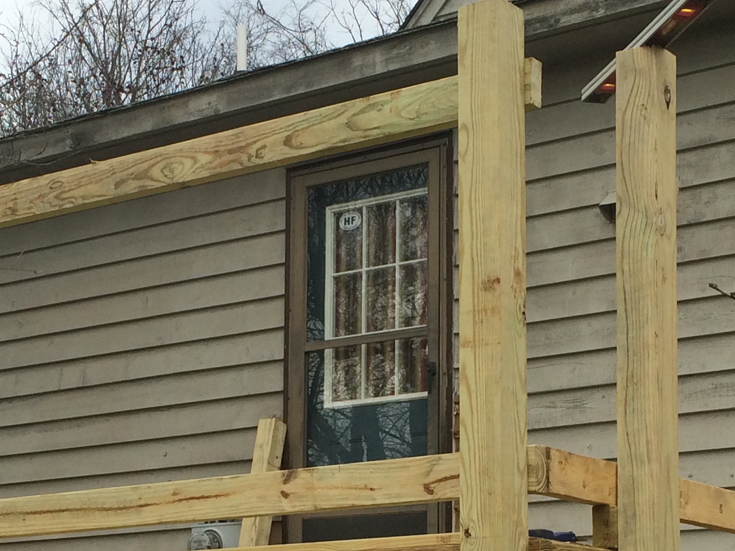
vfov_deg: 17.3
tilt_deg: +7.4
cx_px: 346
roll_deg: +0.0
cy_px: 499
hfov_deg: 23.3
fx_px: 1783
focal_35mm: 84
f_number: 2.2
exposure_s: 1/612
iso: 32
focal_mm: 4.15
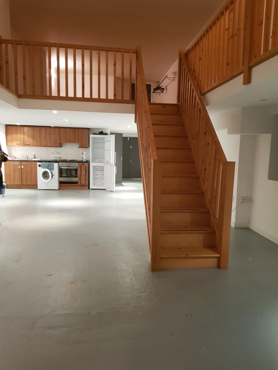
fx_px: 278
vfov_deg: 67.3
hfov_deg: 53.1
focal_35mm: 26
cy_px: 185
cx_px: 139
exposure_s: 1/13
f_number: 1.7
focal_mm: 4.2
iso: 200
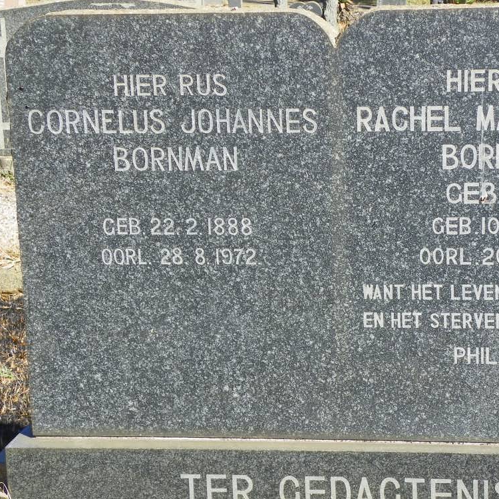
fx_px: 1337
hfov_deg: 21.0
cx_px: 359
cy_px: 267
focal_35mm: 82
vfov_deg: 21.1
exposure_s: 1/200
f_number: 4
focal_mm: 10.3
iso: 64
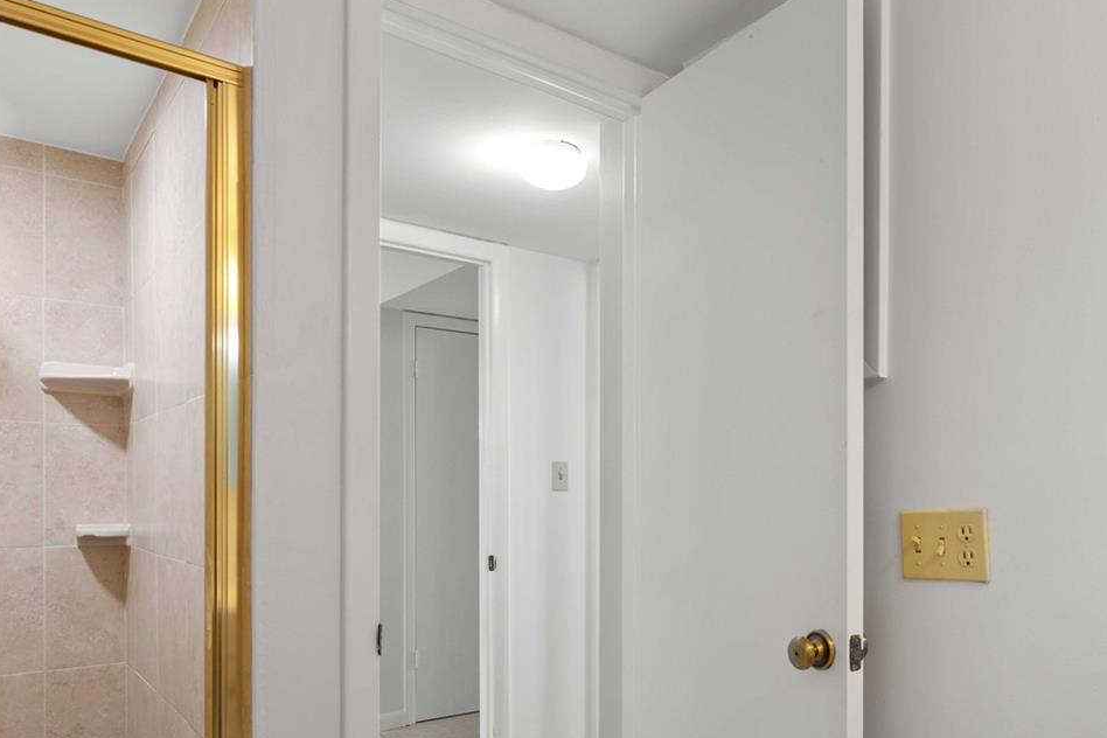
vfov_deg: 47.4
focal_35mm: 27
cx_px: 698
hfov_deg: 66.3
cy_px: 466
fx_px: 830
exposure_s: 1/3
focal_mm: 16
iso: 400
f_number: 8
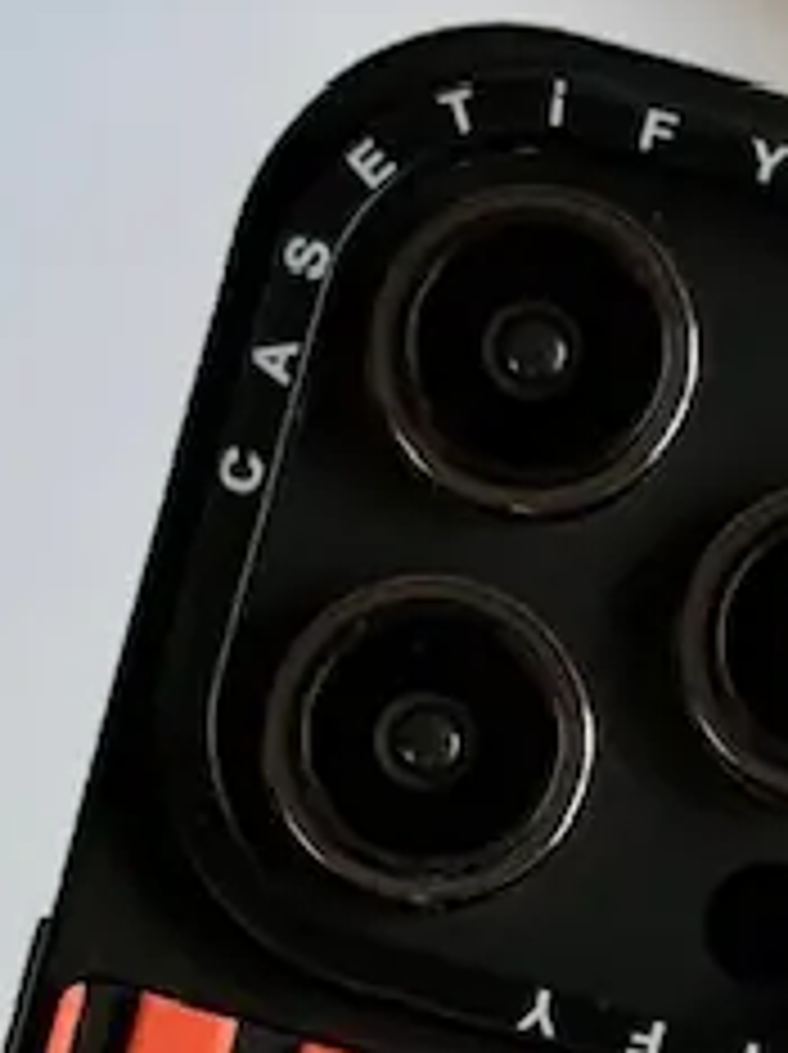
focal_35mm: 263
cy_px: 1706
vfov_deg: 7.4
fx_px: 7997
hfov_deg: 5.6
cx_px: 829
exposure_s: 1/149
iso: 64
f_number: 1.78
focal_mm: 6.86
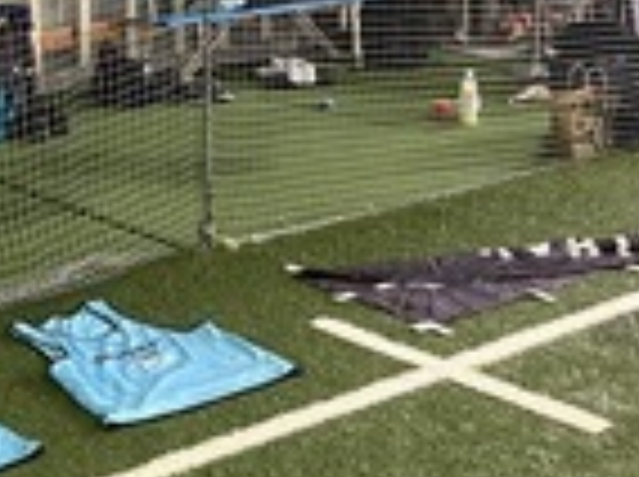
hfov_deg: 23.7
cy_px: 68
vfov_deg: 18.4
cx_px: 4
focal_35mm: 79
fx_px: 1456
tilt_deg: -7.4
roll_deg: +0.9
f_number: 1.8
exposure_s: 1/60
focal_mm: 3.99
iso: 320
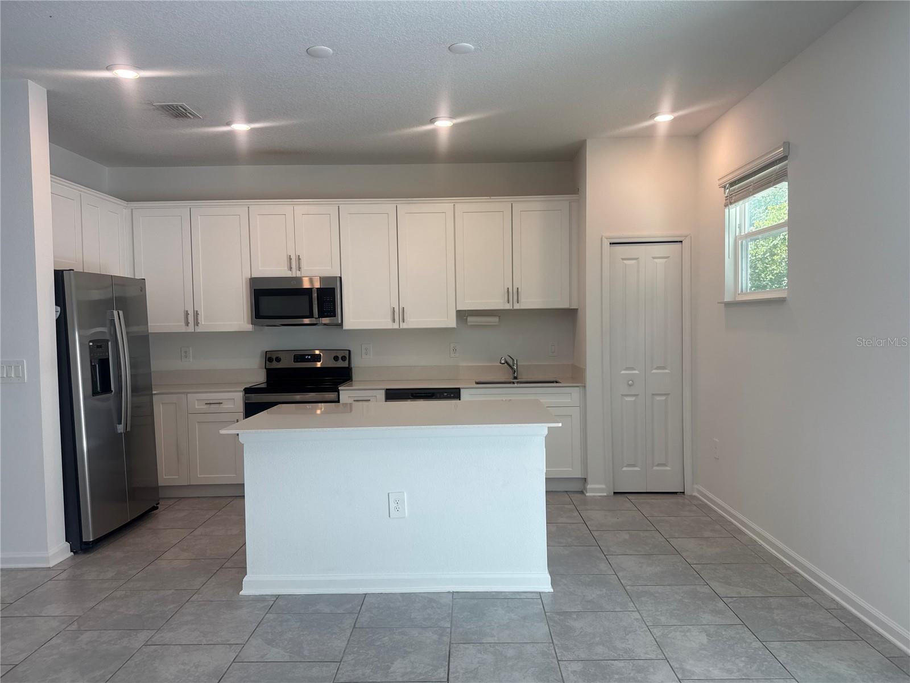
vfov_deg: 56.8
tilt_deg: -2.1
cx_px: 455
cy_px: 342
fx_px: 631
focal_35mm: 24
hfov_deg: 71.6
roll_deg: +1.9
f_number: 1.78
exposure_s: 1/164
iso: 64
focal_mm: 6.76
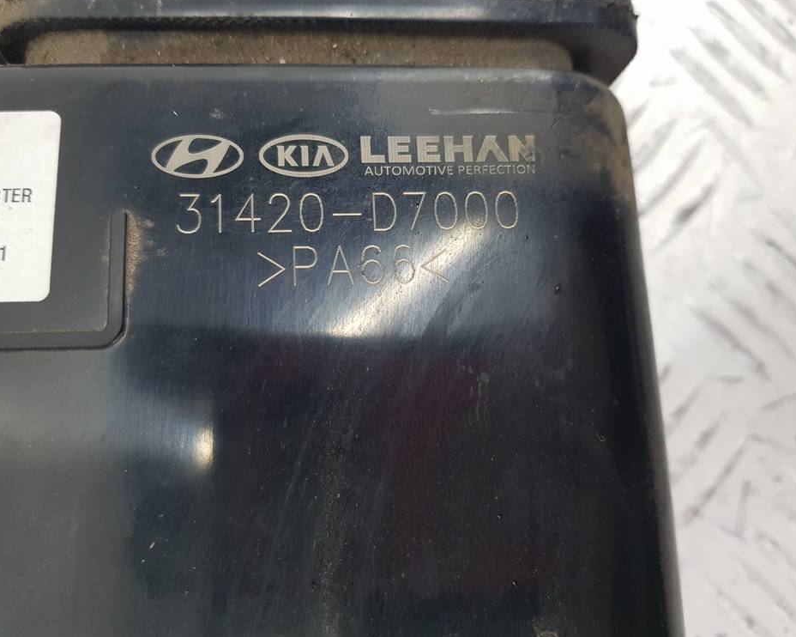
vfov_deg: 51.5
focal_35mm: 28
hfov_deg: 62.2
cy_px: 325
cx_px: 381
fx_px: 660
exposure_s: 1/100
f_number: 1.7
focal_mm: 4.2
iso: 250
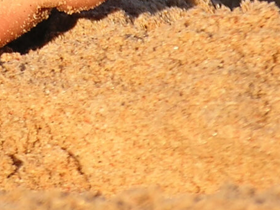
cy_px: -294
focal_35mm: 1088
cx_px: -304
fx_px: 8801
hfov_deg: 1.8
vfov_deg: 1.4
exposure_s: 1/322
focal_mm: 49
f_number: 4.1
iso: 50
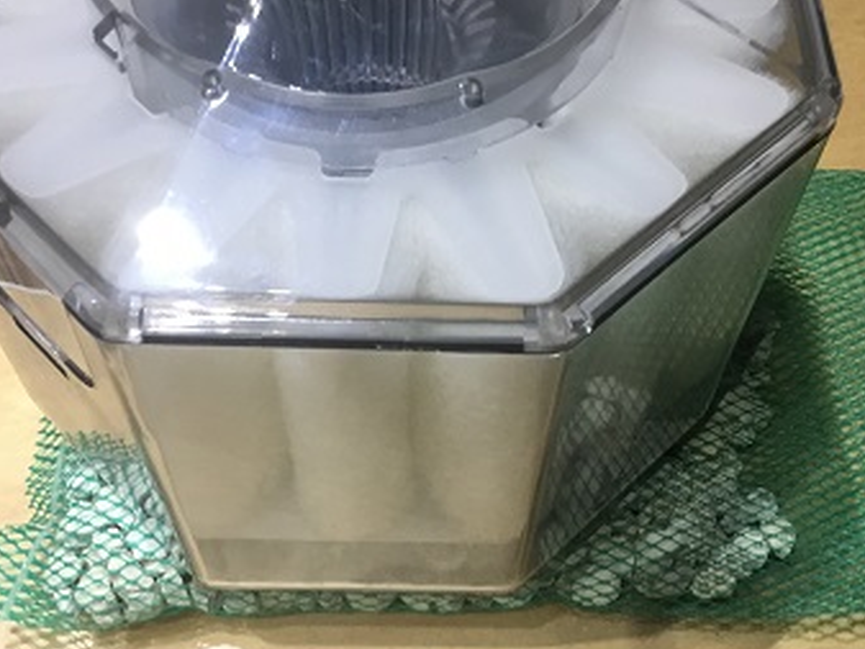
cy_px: 353
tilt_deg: -57.4
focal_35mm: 46
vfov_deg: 31.5
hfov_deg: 41.2
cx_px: 452
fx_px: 1150
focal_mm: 3.3
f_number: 2.4
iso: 80
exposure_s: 1/30
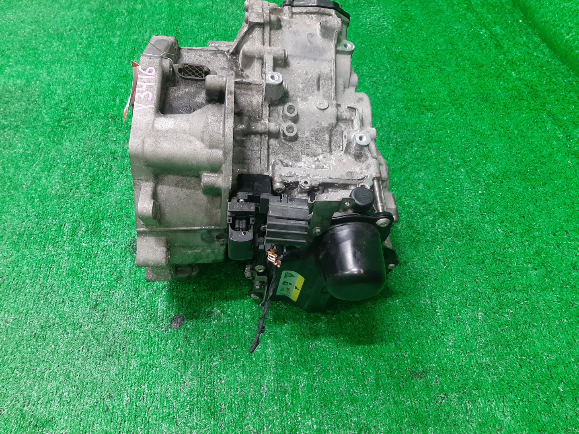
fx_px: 435
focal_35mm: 26
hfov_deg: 67.3
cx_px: 290
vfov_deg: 53.1
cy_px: 217
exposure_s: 1/50
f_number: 1.7
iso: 182
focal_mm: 3.93
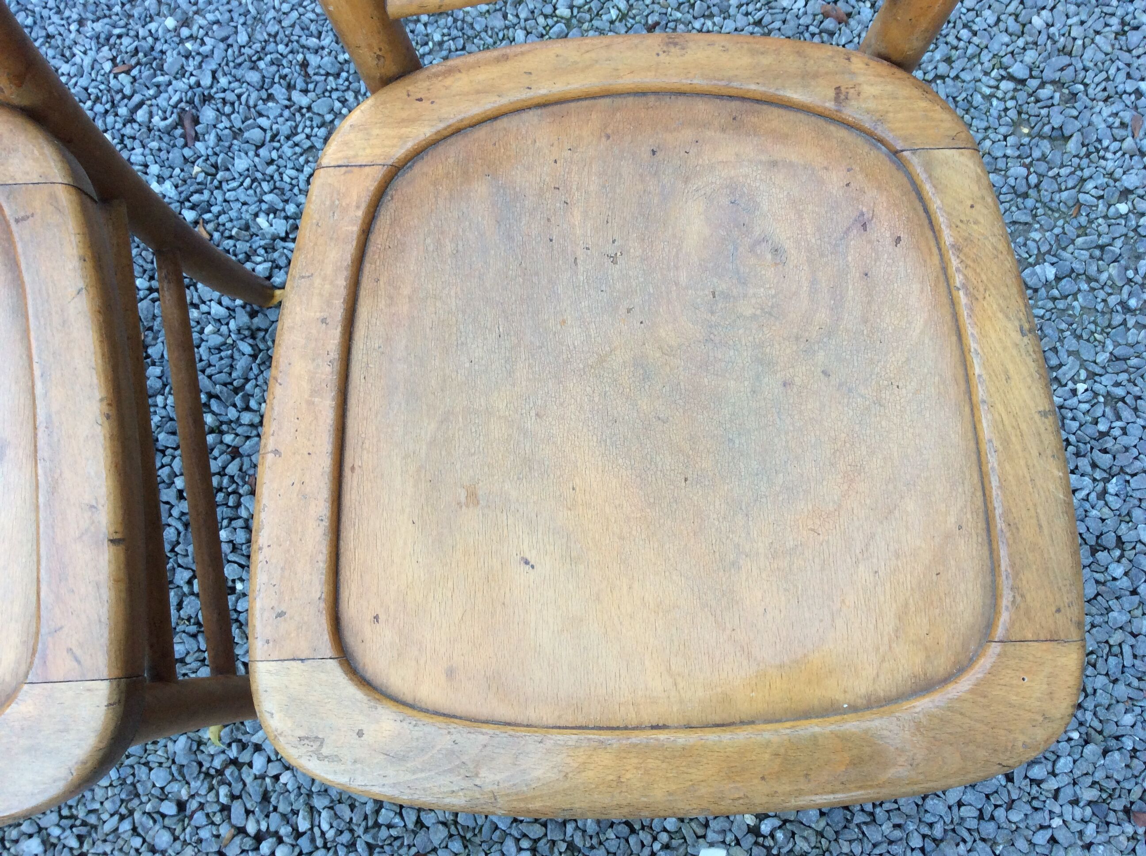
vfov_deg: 44.1
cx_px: 573
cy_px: 428
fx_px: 1058
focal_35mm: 32
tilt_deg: -80.4
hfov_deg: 56.9
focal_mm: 3.3
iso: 50
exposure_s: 1/100
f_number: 2.4
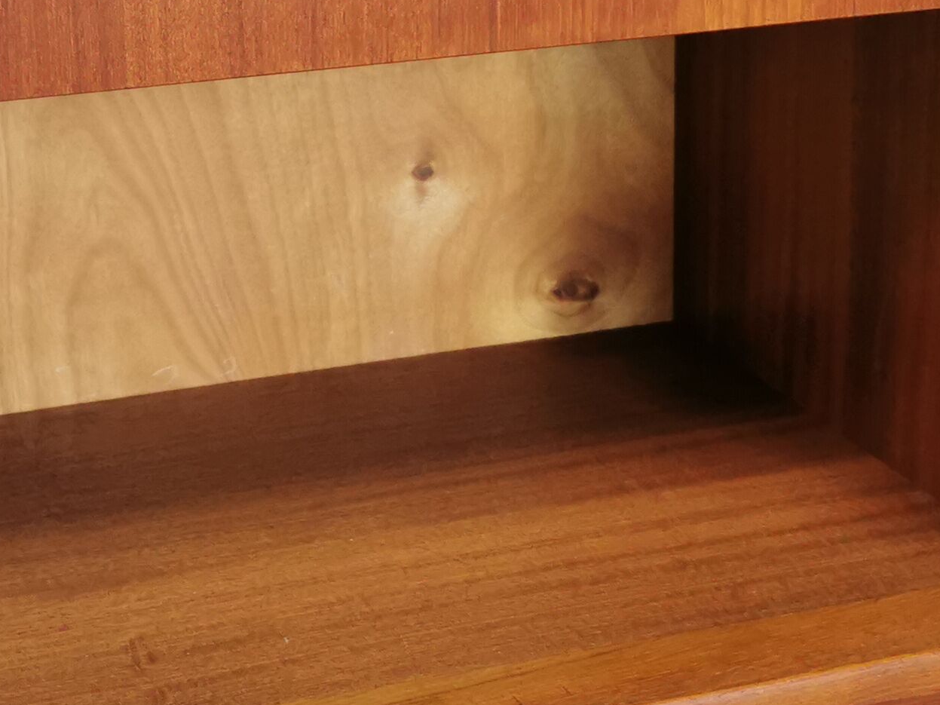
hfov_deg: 24.6
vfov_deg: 18.3
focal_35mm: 79
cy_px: 45
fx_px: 2145
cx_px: 320
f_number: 1.8
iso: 200
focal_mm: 5.58
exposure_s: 1/100
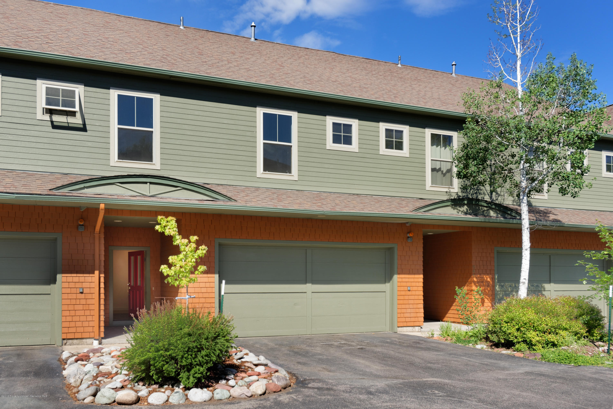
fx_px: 511
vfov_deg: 43.6
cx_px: 306
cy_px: 204
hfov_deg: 61.9
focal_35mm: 30
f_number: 7.1
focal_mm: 30
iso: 200
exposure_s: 1/125
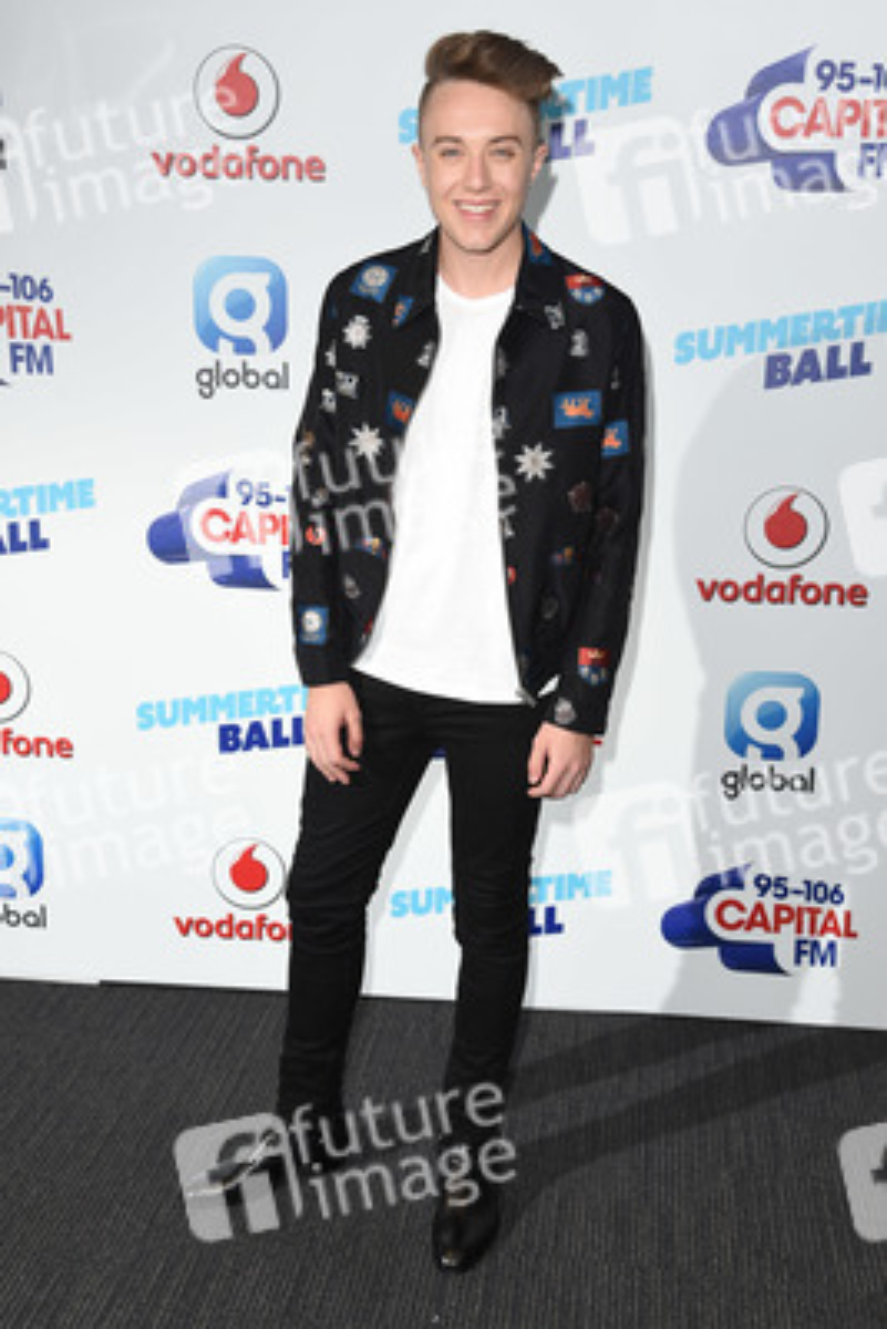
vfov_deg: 48.4
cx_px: 444
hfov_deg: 33.4
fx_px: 1477
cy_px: 664
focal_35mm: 40
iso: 800
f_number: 5.6
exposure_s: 1/250
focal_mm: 40
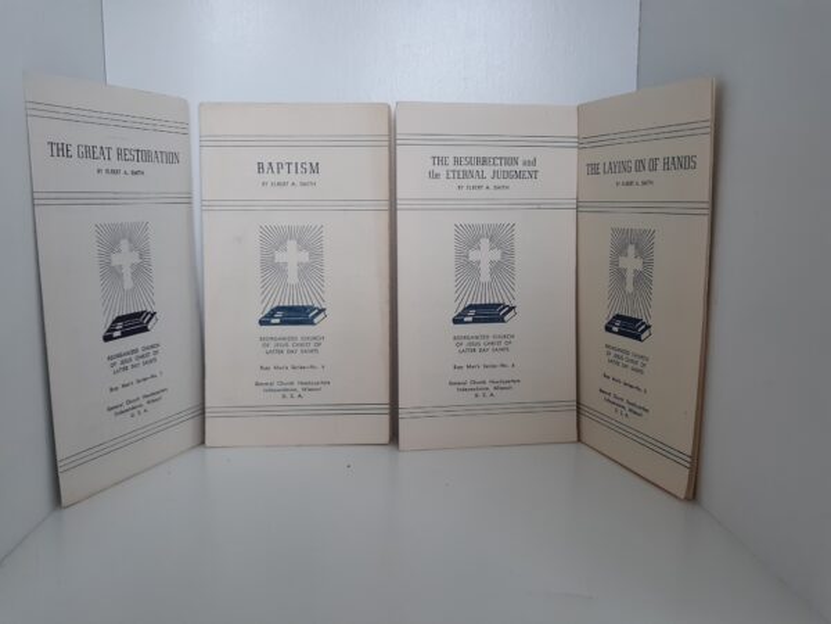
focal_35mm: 28
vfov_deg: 49.7
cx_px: 416
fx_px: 672
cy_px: 312
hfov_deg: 63.4
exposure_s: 1/120
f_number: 1.7
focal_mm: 3.7
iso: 64
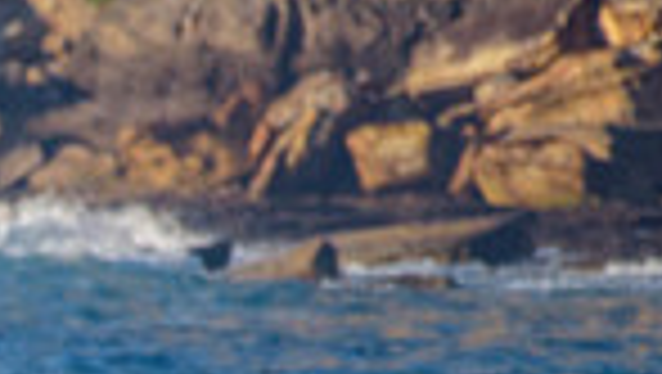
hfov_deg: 1.0
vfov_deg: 0.6
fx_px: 36281
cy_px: 687
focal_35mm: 2065
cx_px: -432
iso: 360
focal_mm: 500
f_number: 5.6
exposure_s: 1/2000
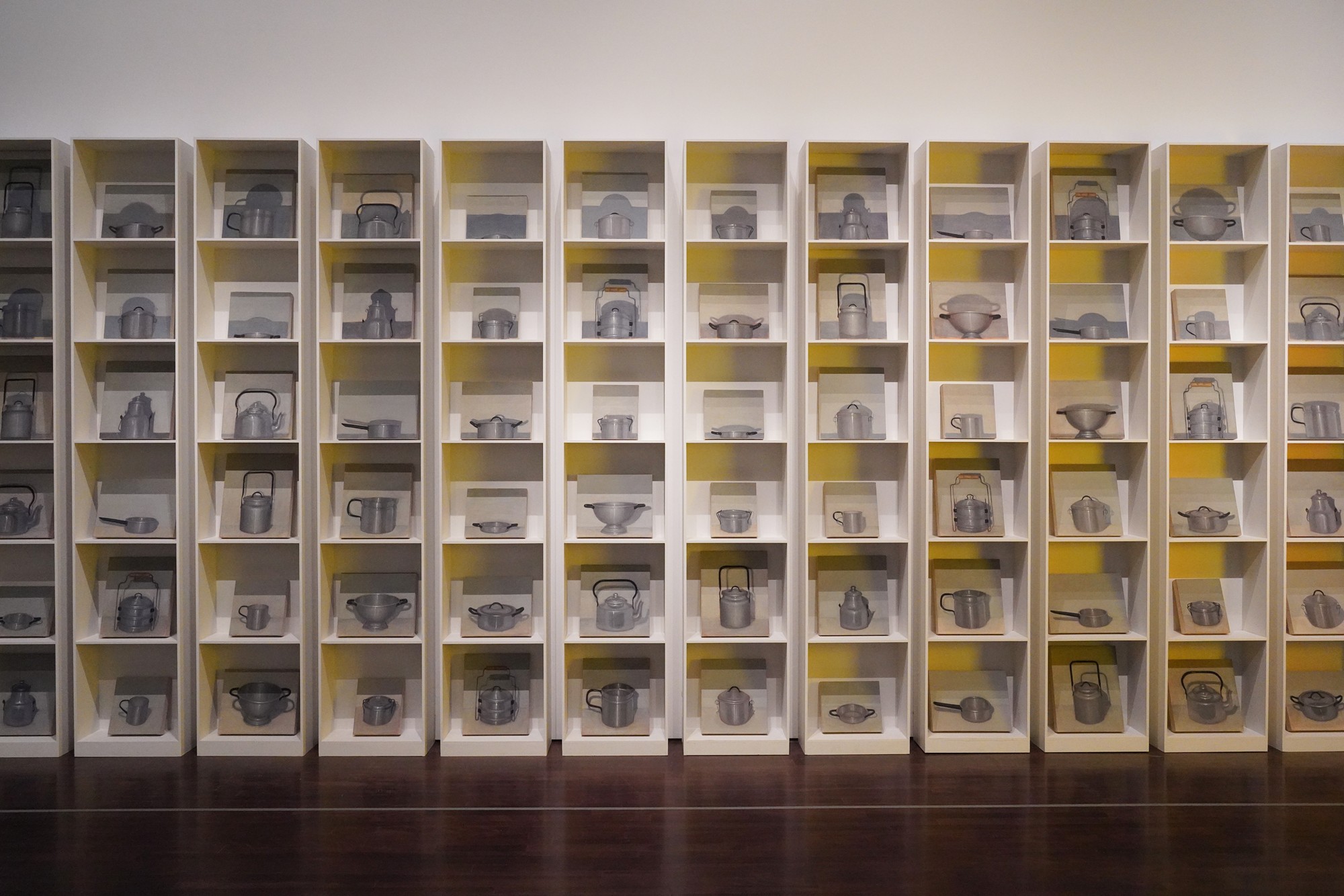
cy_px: 448
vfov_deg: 46.4
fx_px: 1045
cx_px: 672
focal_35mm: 28
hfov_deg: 65.5
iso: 8000
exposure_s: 1/100
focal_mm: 28
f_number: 10
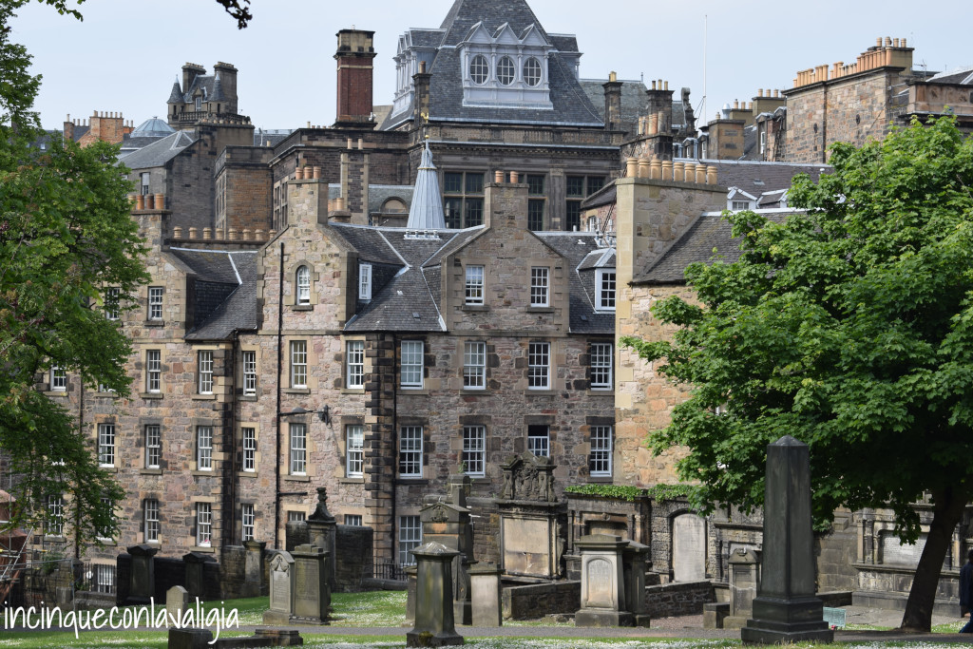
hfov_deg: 24.6
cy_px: 324
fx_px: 2230
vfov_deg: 16.6
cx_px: 486
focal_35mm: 82
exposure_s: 1/320
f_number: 9
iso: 200
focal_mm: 55
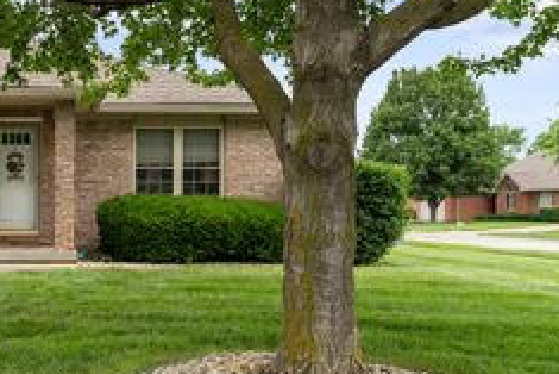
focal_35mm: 51
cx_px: 36
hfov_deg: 36.0
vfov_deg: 26.5
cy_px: 211
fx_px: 792
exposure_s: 1/250
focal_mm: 24
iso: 100
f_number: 5
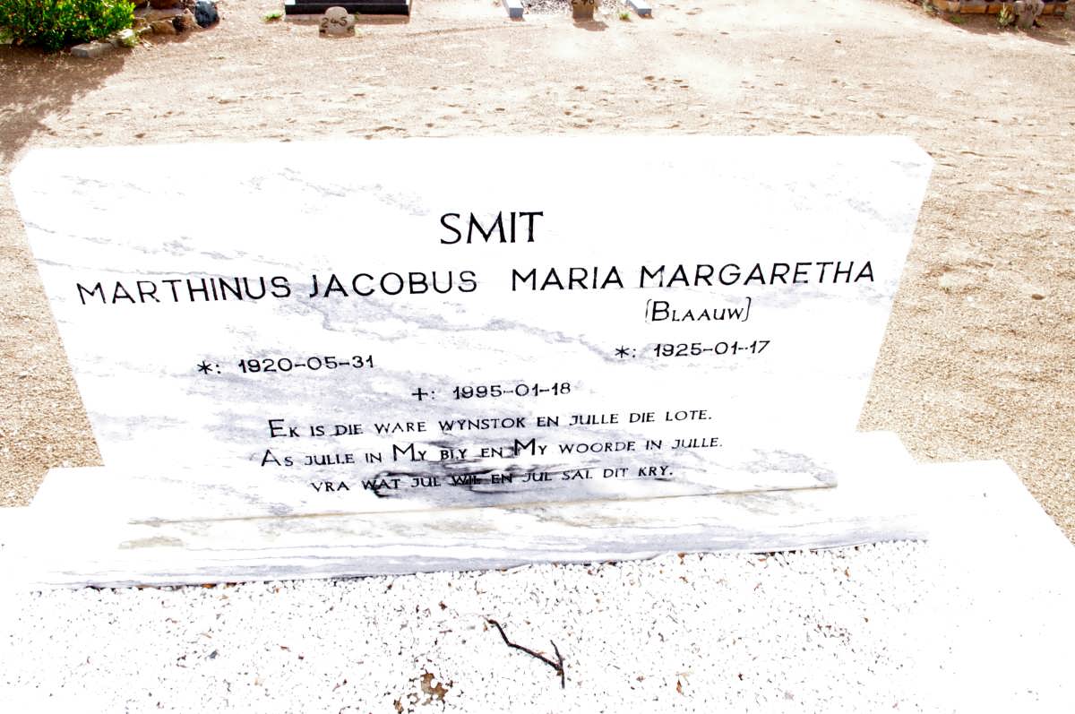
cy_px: 357
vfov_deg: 43.5
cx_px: 538
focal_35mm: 30
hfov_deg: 62.0
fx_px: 895
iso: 800
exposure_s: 1/125
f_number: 11
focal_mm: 20
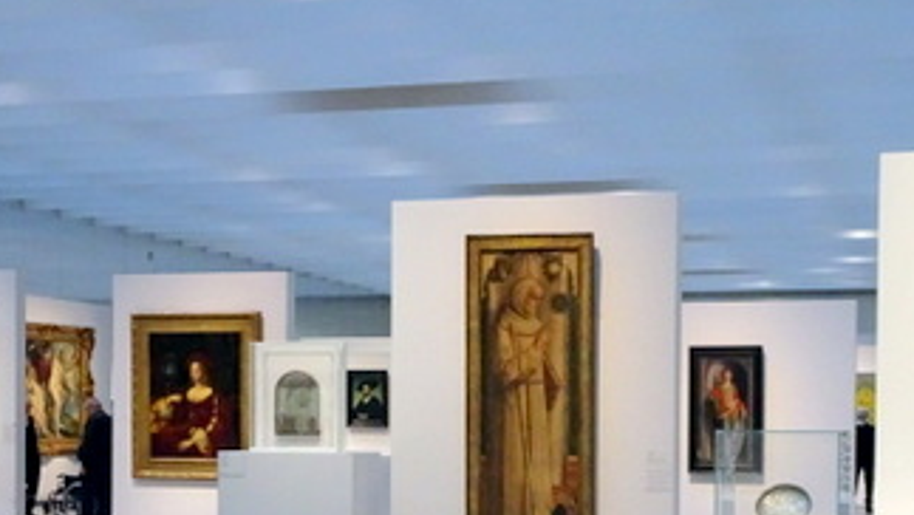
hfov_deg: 30.6
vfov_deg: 17.3
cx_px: 436
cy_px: 456
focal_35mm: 69
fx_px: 1673
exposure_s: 1/40
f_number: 4
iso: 500
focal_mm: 5.43
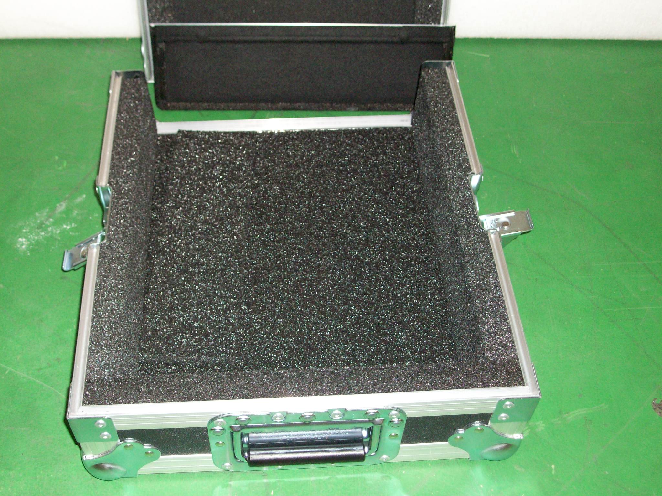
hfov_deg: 44.8
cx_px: 331
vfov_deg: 34.3
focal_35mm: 42
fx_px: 803
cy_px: 248
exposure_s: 1/46
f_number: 3.2
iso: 160
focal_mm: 7.1
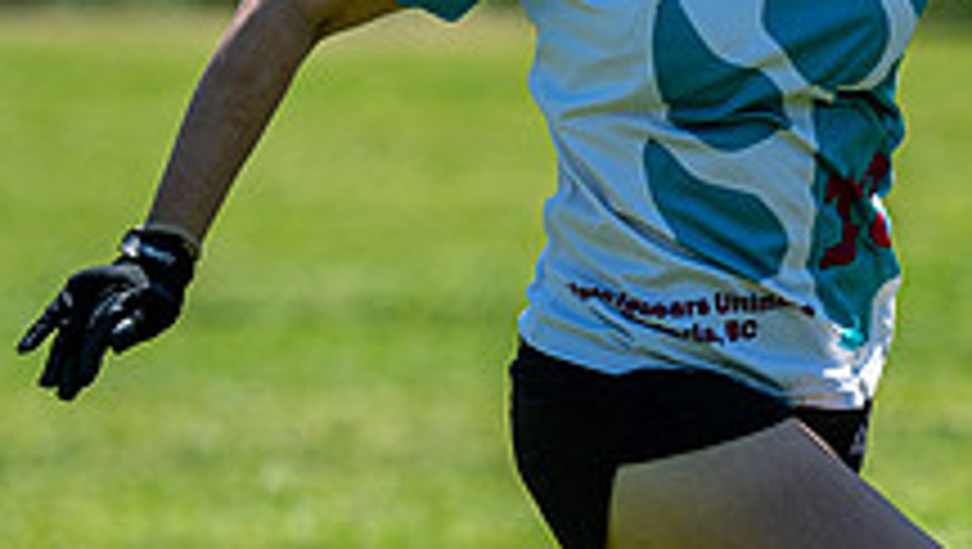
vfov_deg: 1.5
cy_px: 97
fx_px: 20639
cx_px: 994
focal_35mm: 800
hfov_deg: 2.7
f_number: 4
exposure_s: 1/1250
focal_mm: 190
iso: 100
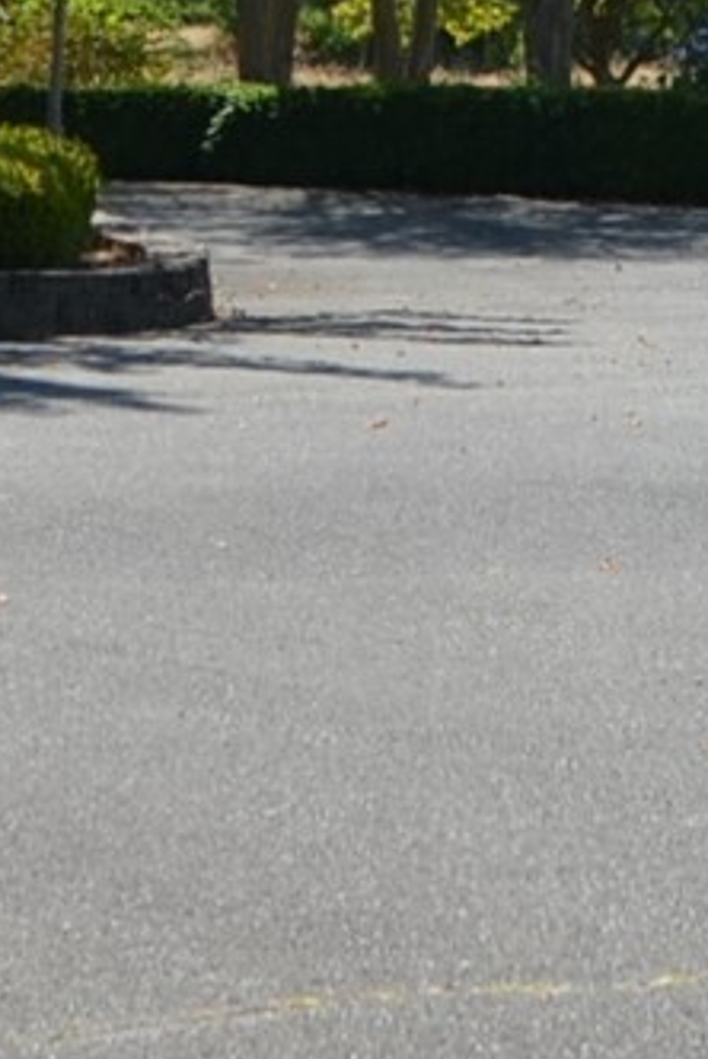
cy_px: -78
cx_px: 70
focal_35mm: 138
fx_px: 4062
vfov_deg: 14.5
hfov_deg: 9.9
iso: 125
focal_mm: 18
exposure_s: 1/250
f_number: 8
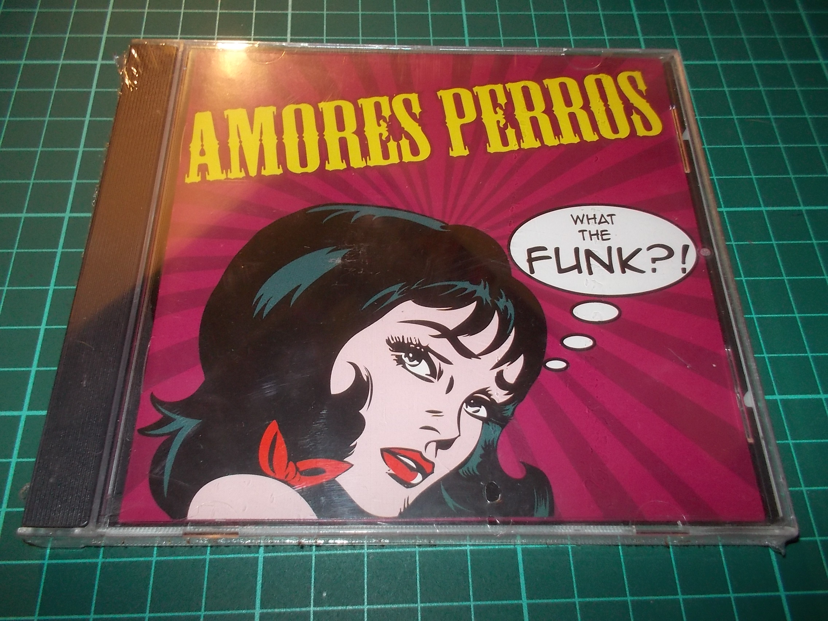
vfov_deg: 48.2
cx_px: 414
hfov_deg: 61.7
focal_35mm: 29
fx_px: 694
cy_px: 310
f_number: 3.3
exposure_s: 1/30
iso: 200
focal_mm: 4.1
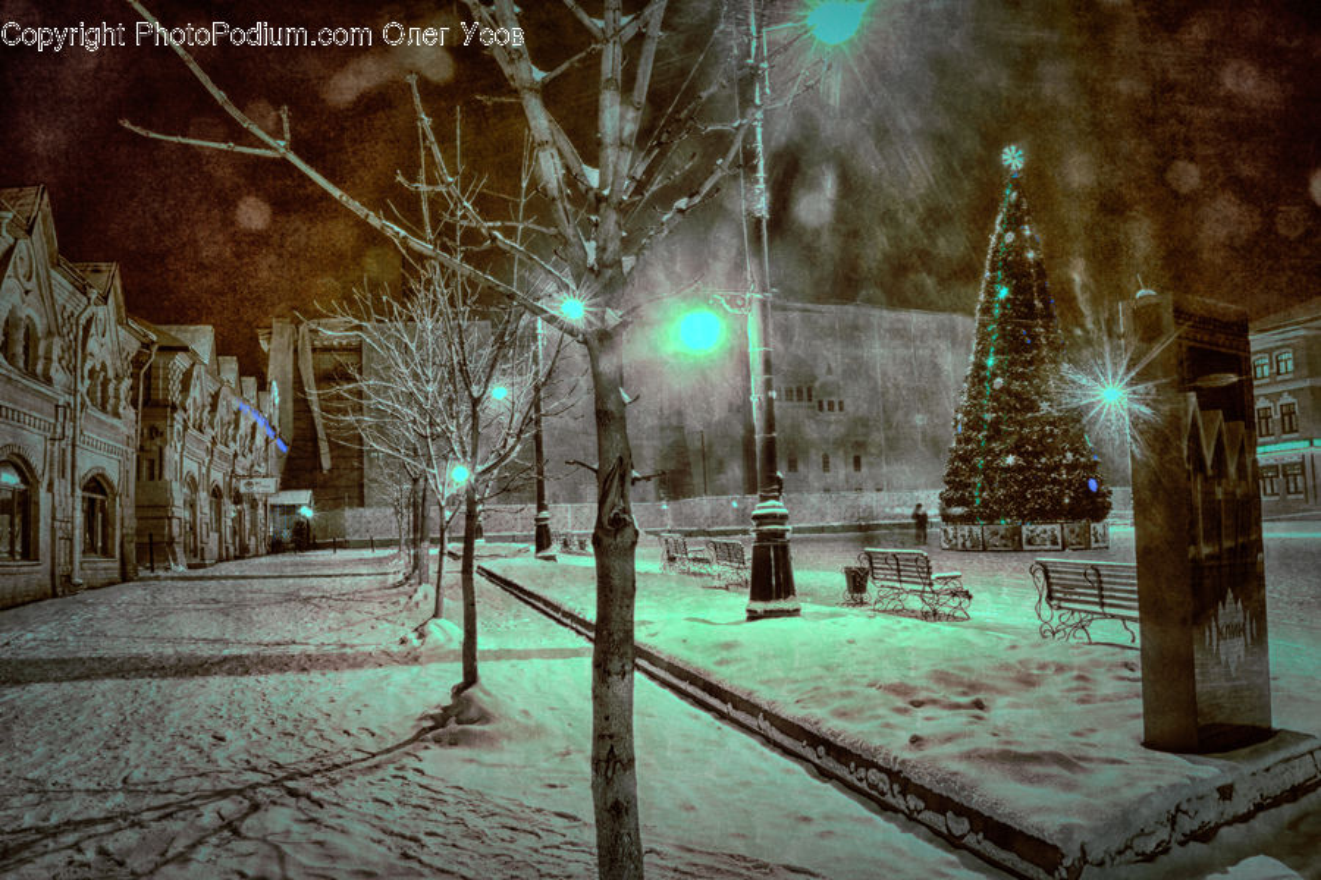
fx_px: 991
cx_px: 660
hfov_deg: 67.4
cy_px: 440
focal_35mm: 27
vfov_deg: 47.9
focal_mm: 18
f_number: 22
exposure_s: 8
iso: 100
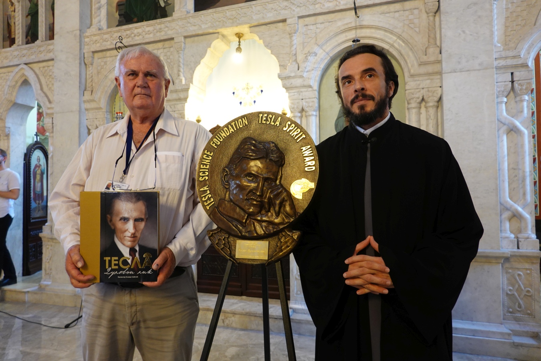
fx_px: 361
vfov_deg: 53.1
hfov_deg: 73.7
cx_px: 270
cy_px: 180
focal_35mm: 24
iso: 640
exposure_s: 1/30
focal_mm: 9
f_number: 2.8
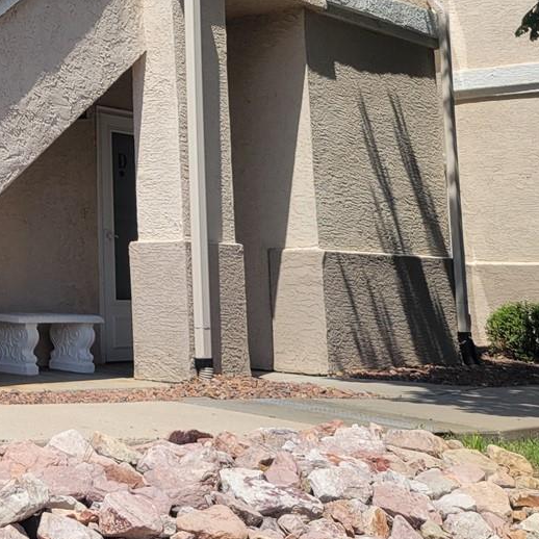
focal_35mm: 71
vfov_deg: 23.2
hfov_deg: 21.9
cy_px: -11
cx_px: -156
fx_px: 1251
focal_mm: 5.4
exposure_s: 1/2790
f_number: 1.8
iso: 40
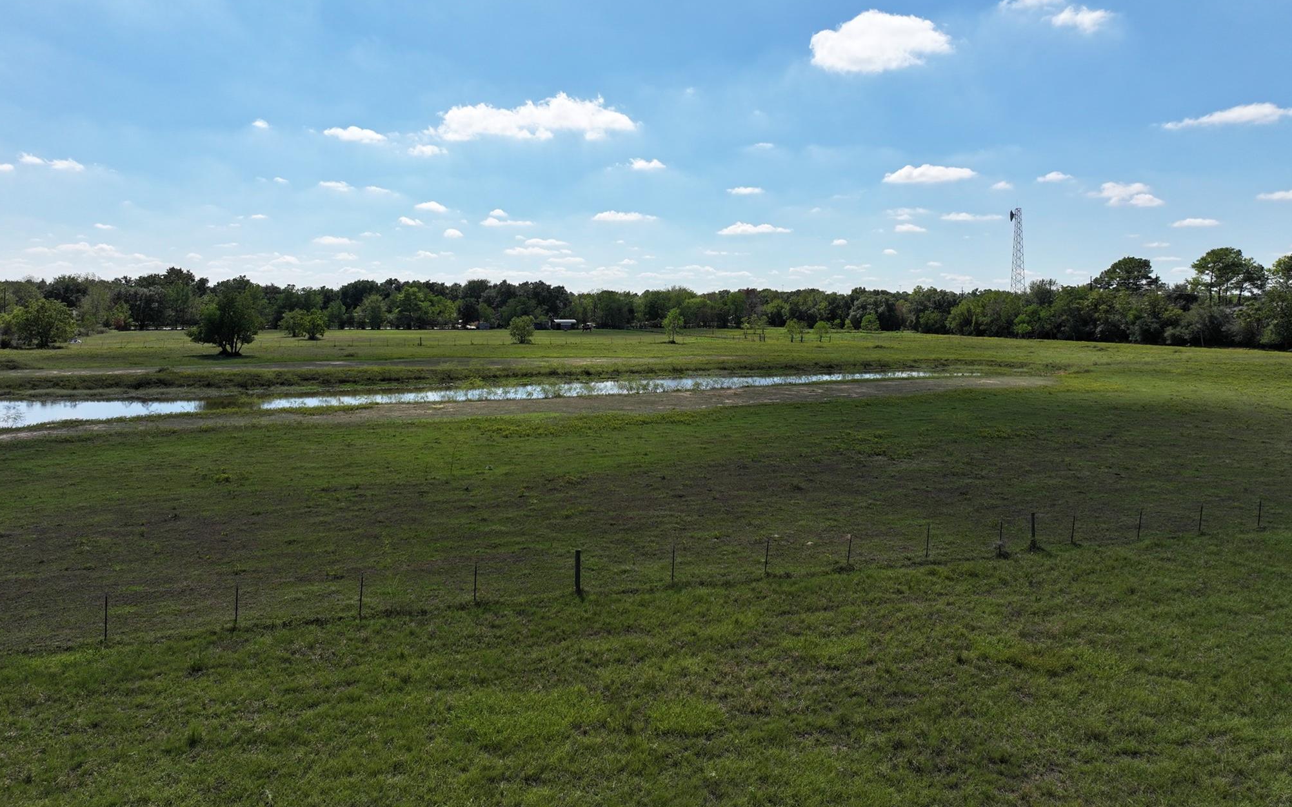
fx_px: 916
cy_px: 322
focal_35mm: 26
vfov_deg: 47.3
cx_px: 634
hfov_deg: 70.4
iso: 160
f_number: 2.8
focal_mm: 12.29
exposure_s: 1/3200
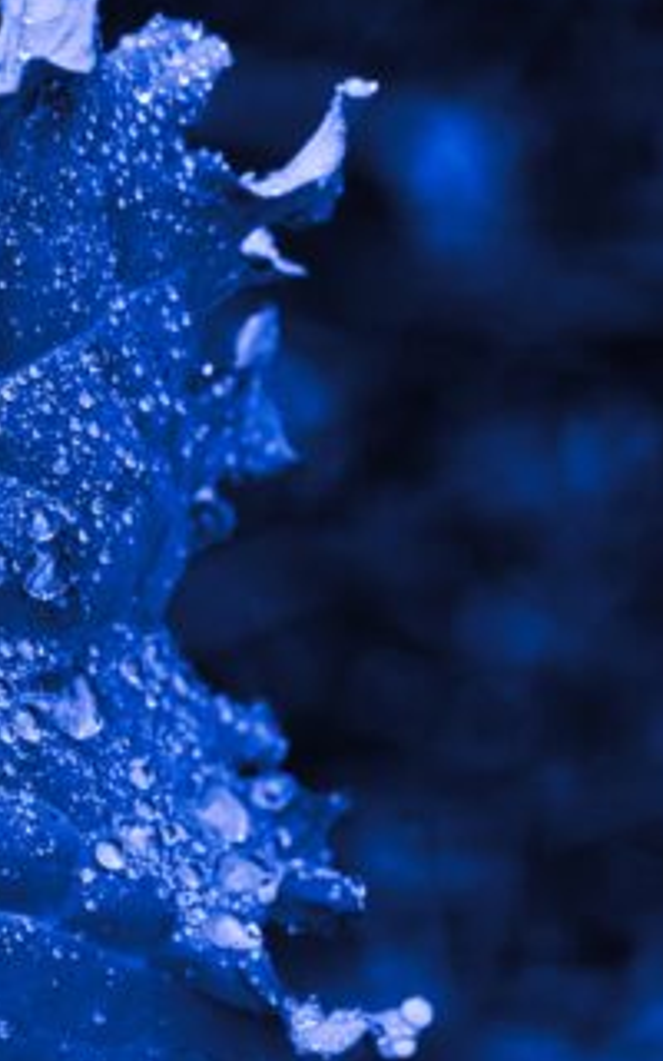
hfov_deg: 3.0
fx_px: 12749
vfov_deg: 4.8
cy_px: 615
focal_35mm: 441
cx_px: -822
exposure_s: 1/17
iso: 160
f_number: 4
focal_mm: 90
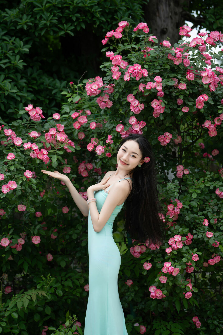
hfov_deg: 14.4
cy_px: 168
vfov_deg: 21.5
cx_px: 112
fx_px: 883
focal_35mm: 95
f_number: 2.8
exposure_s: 1/640
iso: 125
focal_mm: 95
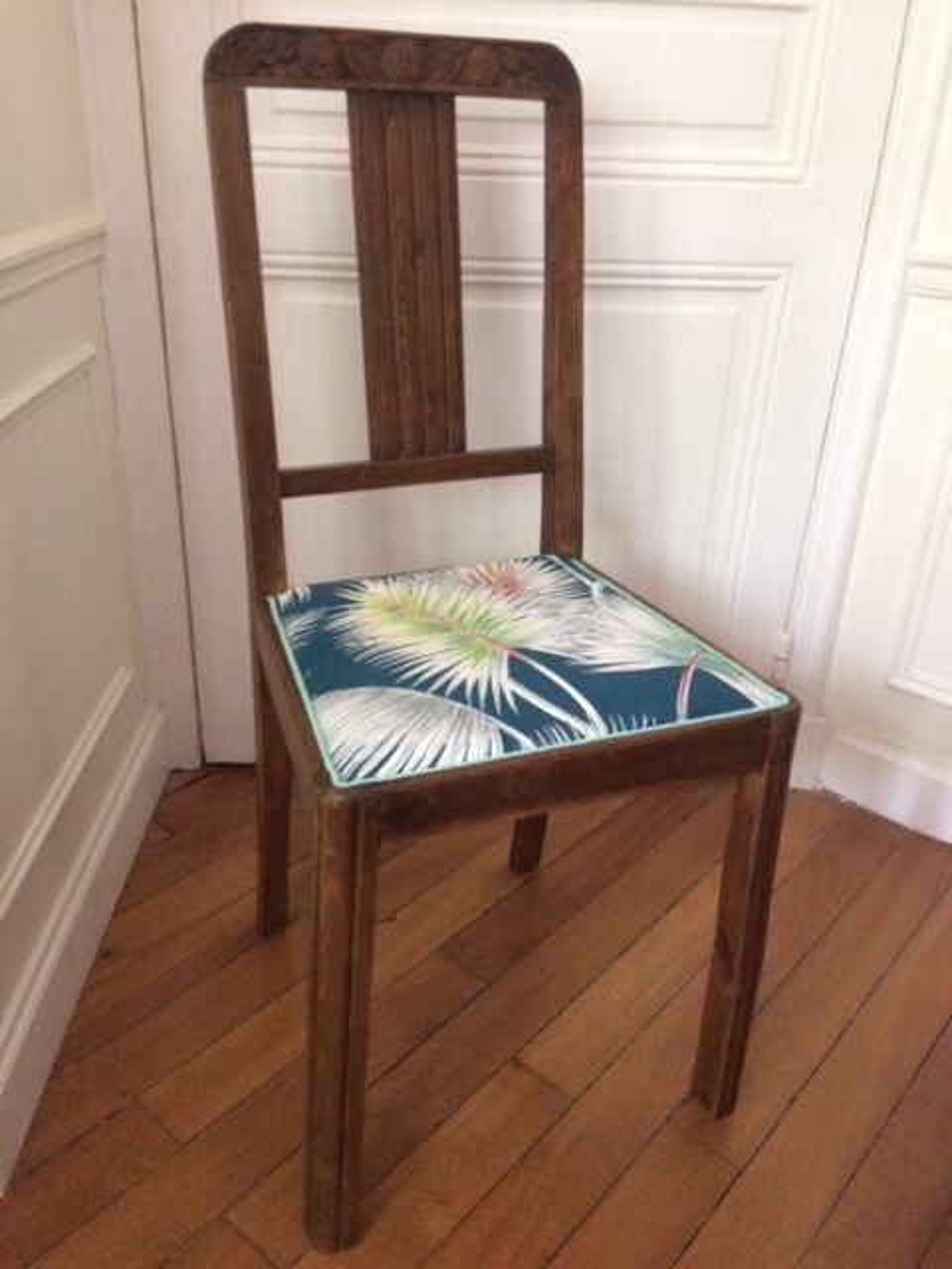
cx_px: 476
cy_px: 634
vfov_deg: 61.7
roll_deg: -1.8
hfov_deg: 48.2
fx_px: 1063
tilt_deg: -27.0
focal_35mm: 29
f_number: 2.2
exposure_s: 1/17
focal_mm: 4.15
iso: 500
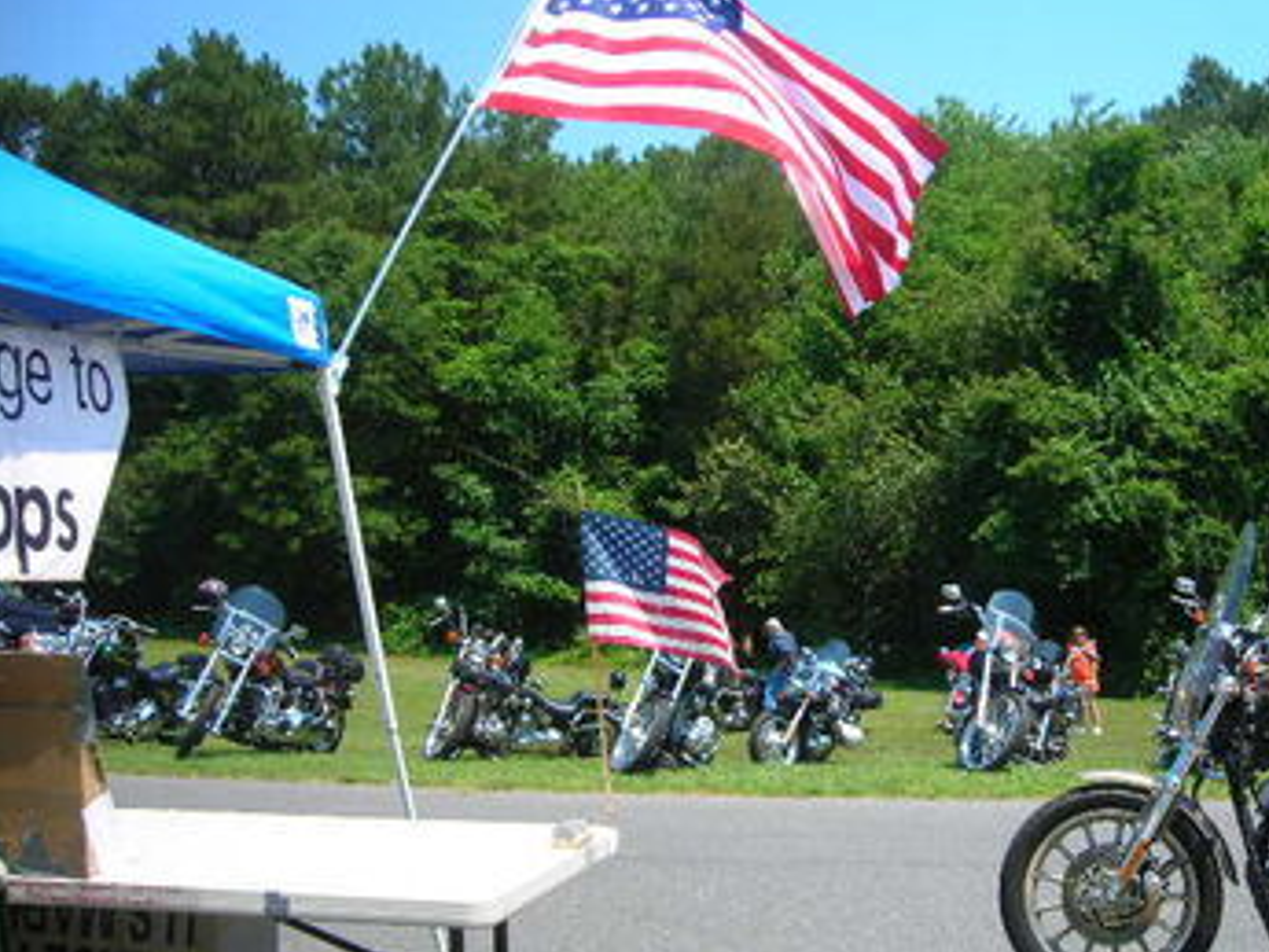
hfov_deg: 42.8
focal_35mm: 44
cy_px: 478
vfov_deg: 32.9
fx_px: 1614
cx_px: 728
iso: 50
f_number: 3.2
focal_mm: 6.3
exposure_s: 1/394
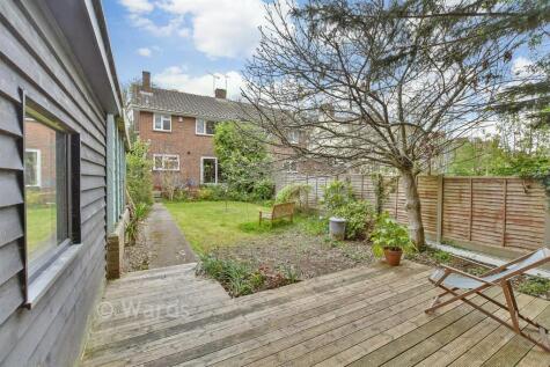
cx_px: 275
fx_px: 229
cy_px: 184
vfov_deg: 77.4
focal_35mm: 15
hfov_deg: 100.4
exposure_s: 1/125
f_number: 5.6
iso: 500
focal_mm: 10
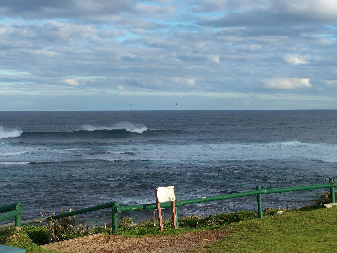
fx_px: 731
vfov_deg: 19.7
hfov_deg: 26.0
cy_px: 126
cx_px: 168
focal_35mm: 75
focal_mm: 12.4
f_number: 4.5
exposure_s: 1/500
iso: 80
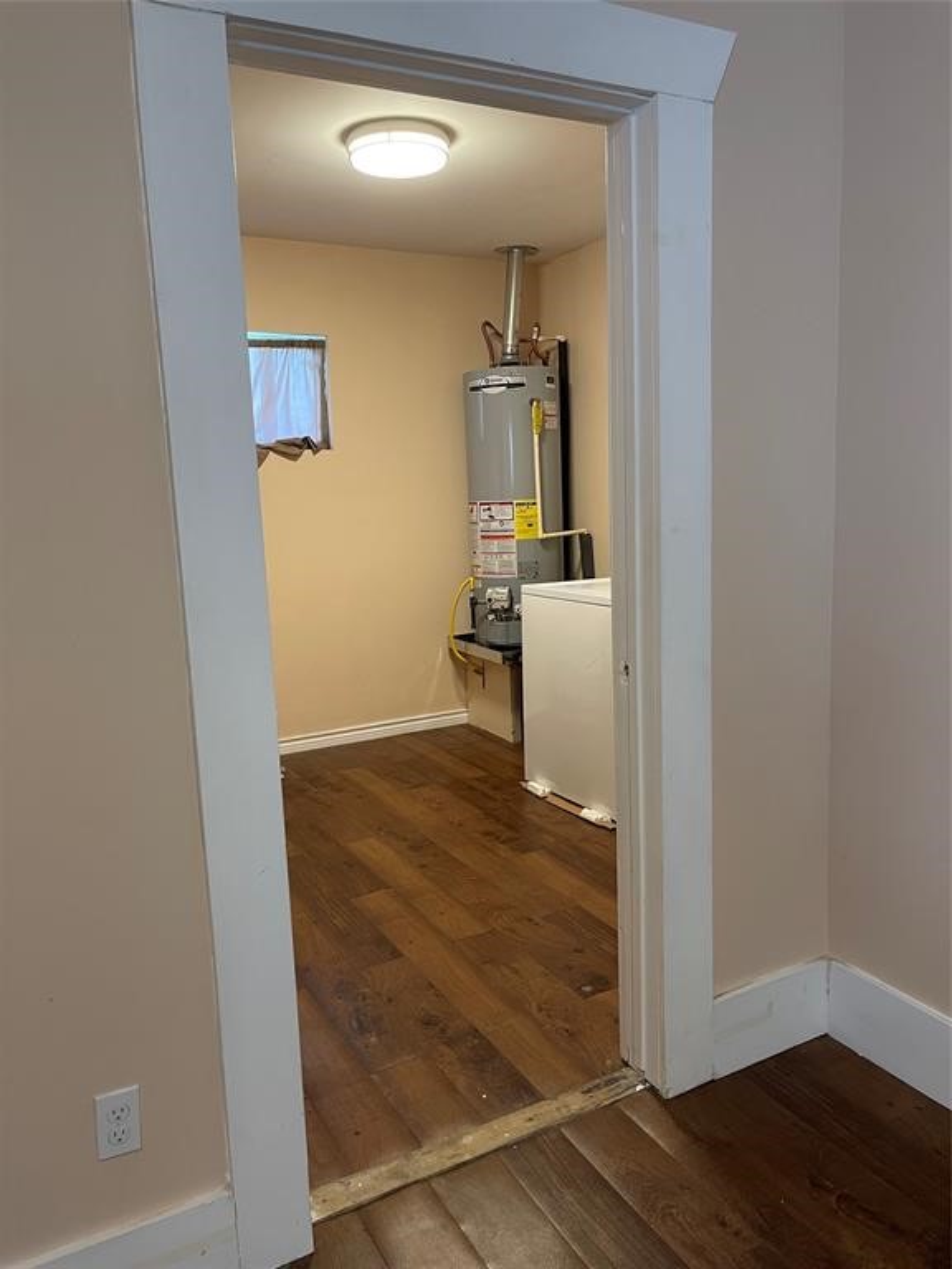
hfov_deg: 53.1
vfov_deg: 67.3
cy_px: 634
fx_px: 953
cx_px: 476
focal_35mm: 26
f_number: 1.6
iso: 250
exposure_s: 1/60
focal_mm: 5.1
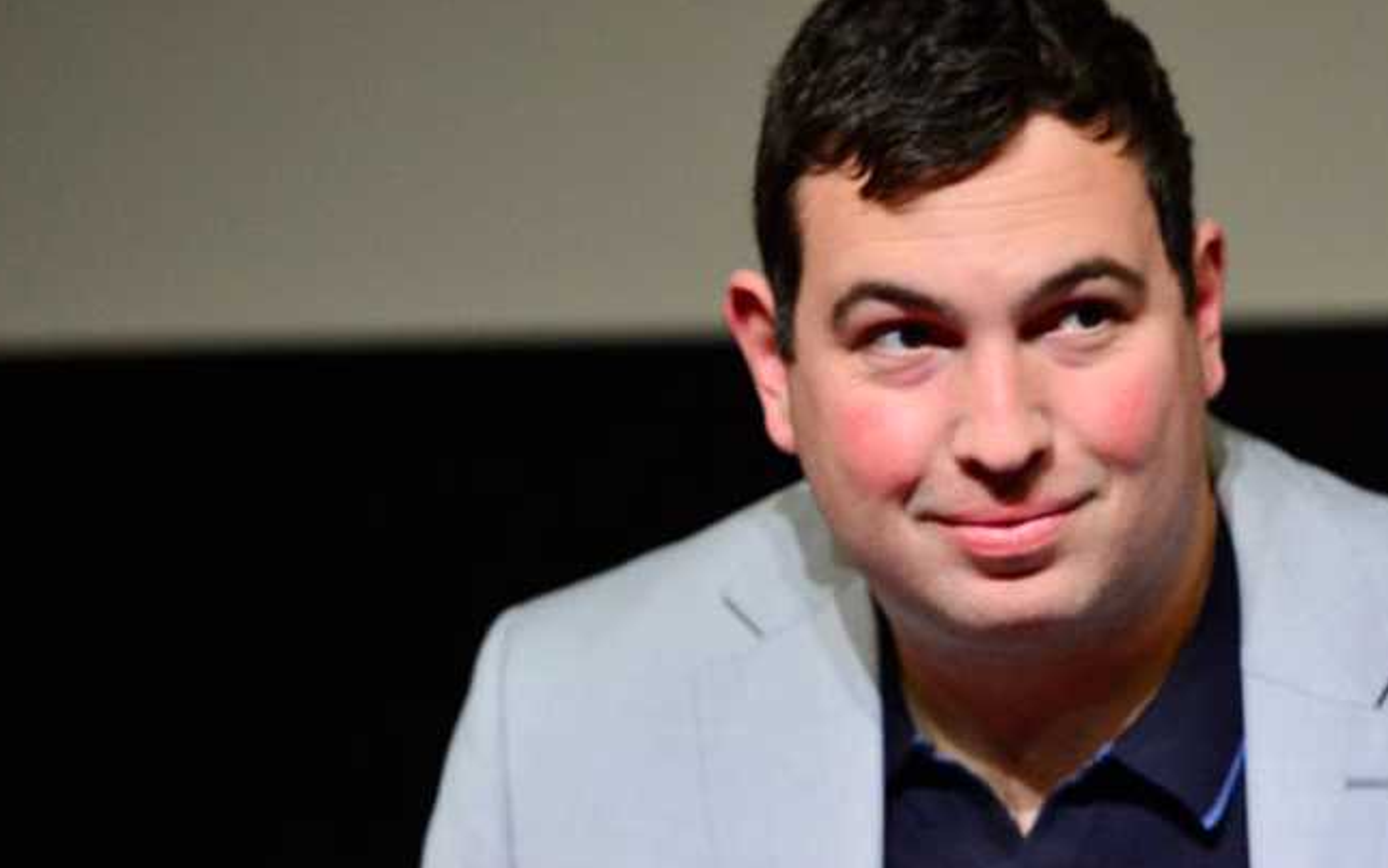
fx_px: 11731
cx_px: 972
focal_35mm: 310
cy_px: 625
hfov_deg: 6.8
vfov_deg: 4.2
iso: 2000
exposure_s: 1/125
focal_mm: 175
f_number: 2.8
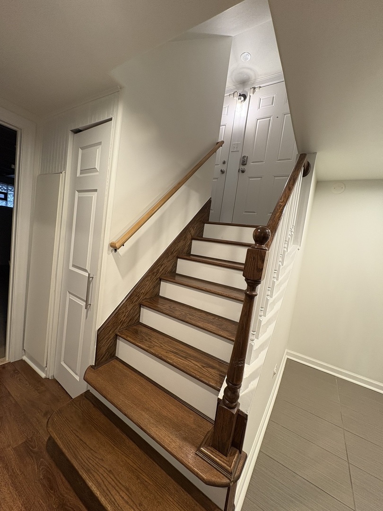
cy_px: 256
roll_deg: -7.9
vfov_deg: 102.1
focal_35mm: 14
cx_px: 192
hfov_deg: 85.7
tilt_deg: -4.5
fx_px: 207
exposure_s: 1/60
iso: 160
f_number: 2.2
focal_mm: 2.22
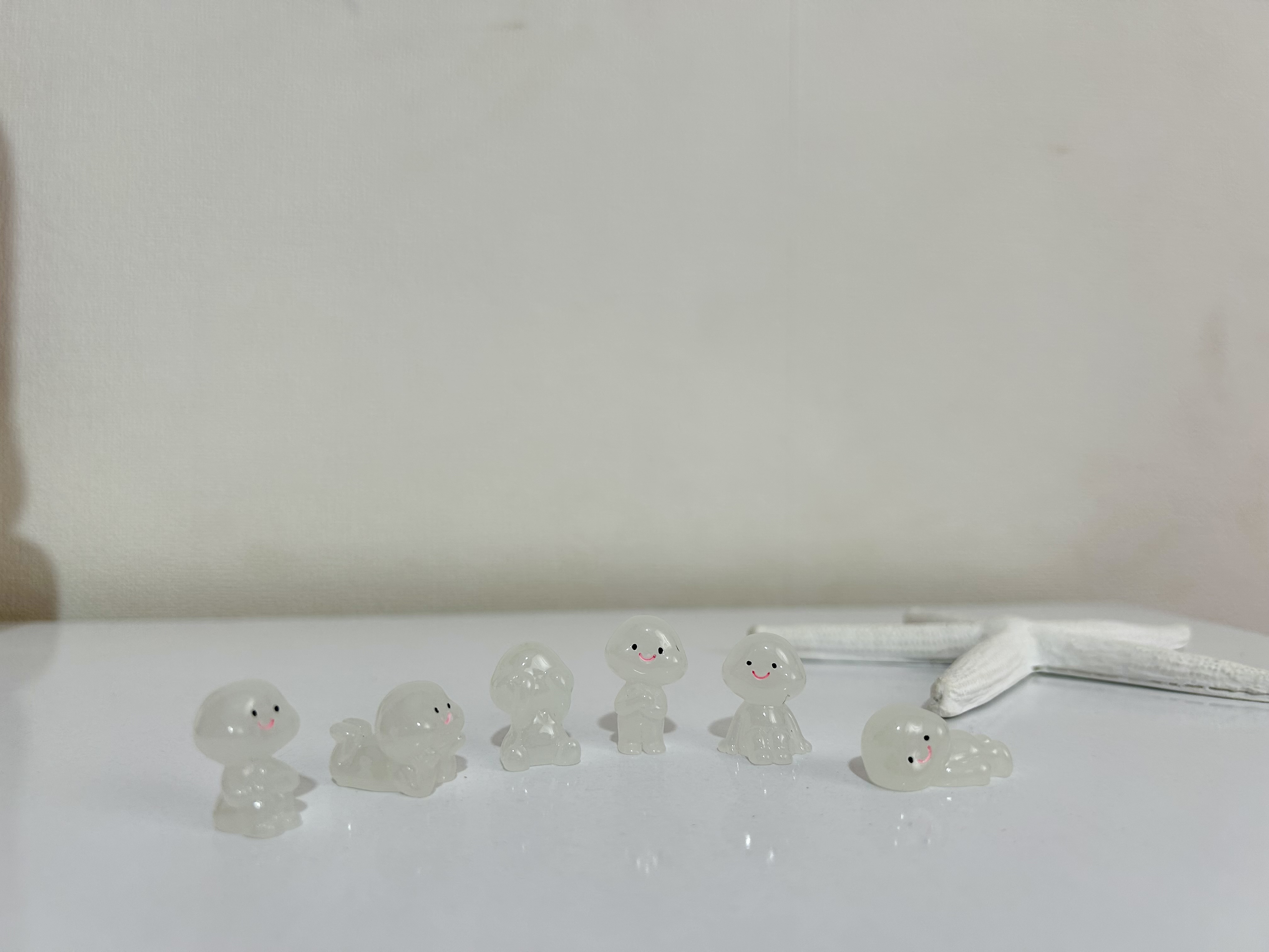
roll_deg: +0.9
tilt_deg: -0.2
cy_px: 476
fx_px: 953
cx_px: 634
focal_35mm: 26
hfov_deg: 67.3
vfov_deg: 53.1
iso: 40
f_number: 1.5
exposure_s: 1/121
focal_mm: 5.7
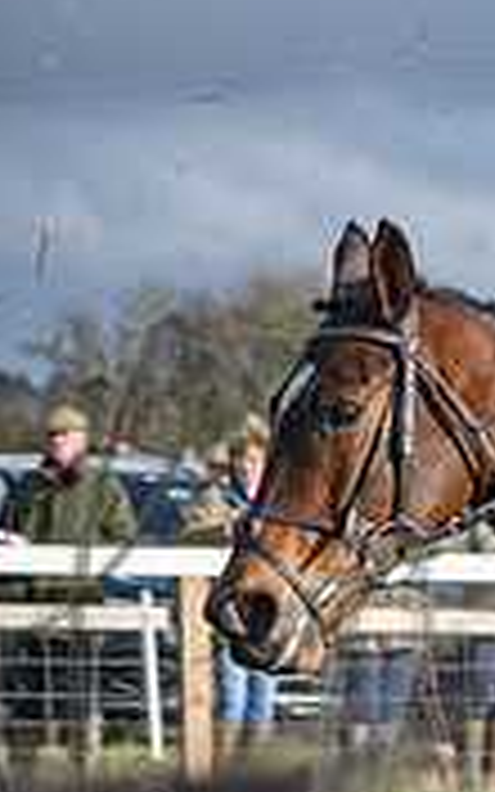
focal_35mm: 349
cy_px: 697
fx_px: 7533
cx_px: 798
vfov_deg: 6.0
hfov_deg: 3.7
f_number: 4
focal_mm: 57
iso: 200
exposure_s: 1/1600
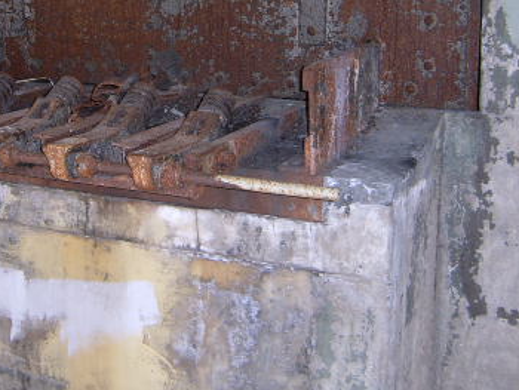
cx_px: 151
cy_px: 59
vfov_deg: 22.5
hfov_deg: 29.9
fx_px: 960
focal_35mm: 64
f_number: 2.8
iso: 69
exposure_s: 1/30
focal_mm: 5.8
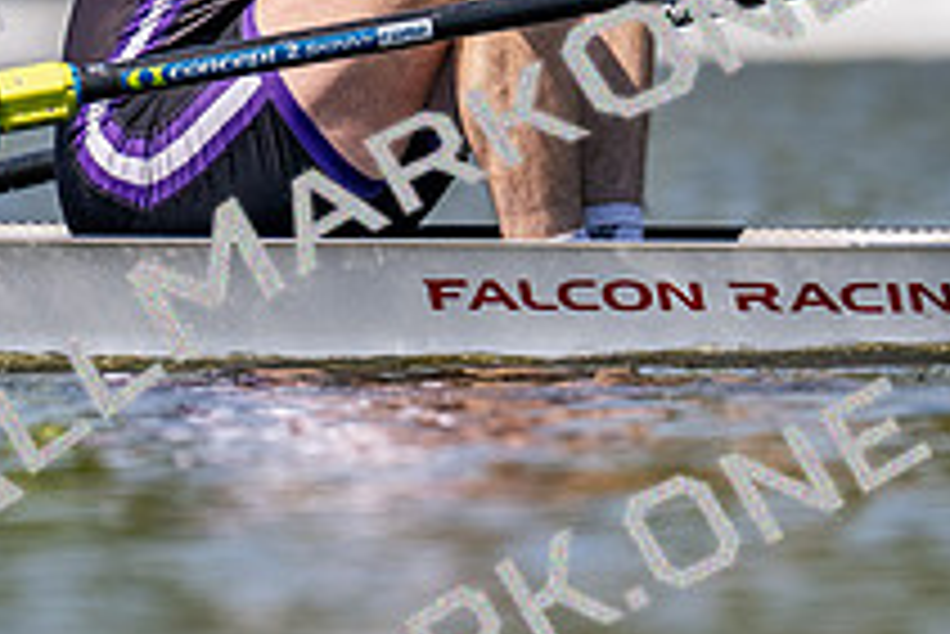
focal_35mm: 2474
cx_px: 756
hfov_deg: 0.8
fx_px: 65329
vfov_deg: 0.6
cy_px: -106
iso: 200
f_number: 4
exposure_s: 1/2500
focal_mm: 600
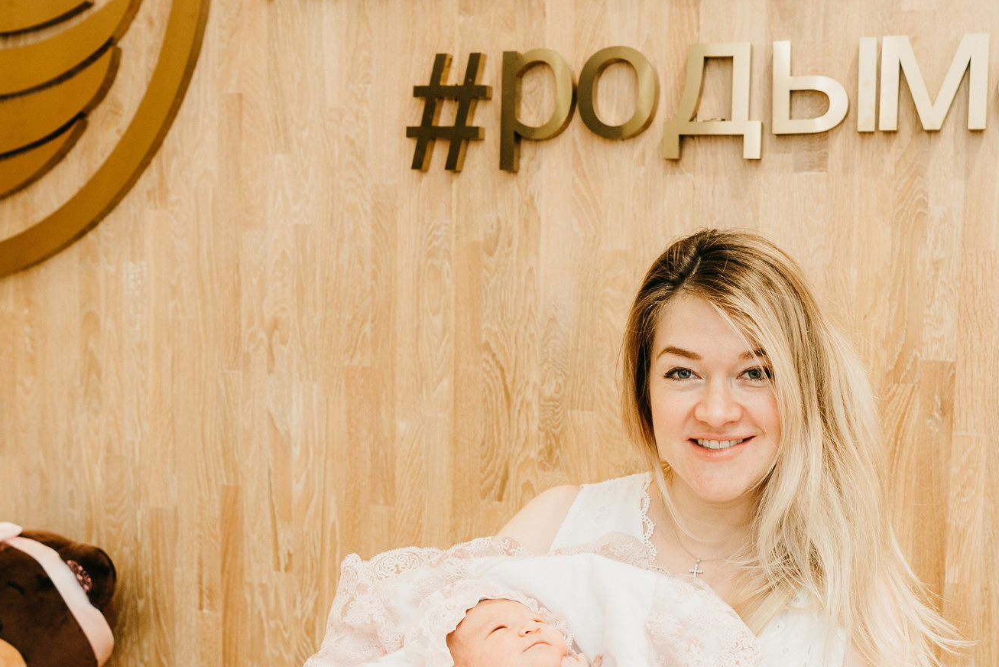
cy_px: 461
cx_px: 596
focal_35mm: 47
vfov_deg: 28.4
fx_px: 1304
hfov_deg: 41.7
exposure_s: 1/160
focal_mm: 24
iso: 160
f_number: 3.2
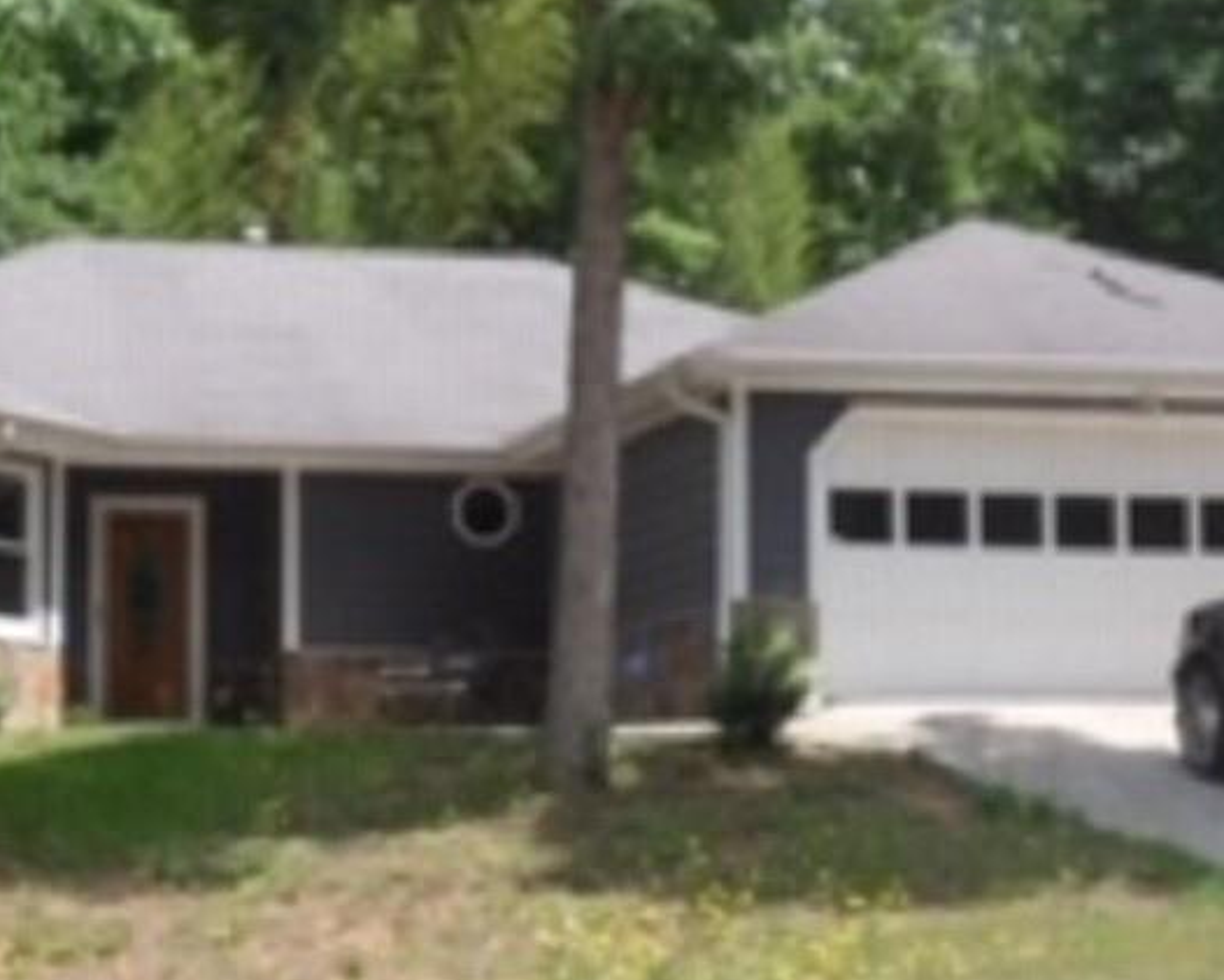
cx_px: 312
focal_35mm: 95
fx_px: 3442
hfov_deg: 20.0
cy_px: 533
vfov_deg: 16.2
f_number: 4.7
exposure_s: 1/250
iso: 80
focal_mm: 9.3
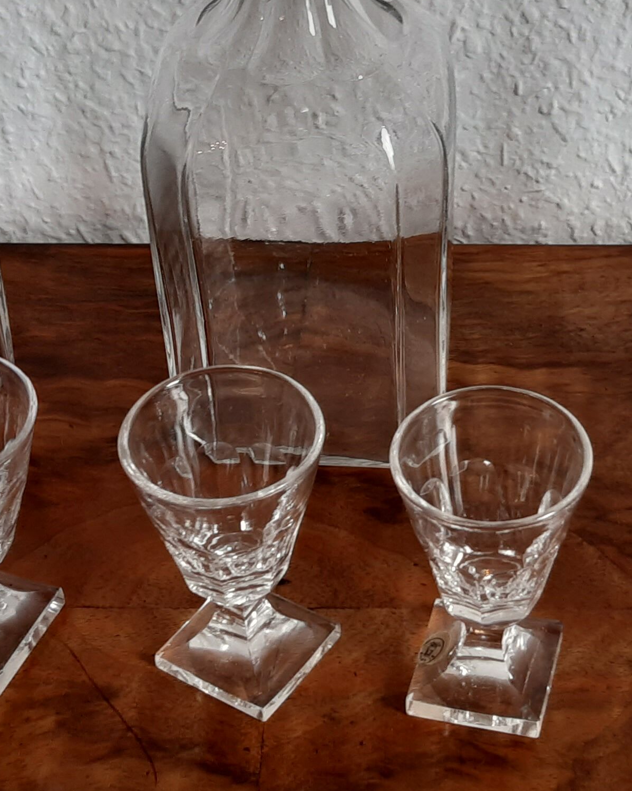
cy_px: 239
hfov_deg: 19.6
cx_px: 380
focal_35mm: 78
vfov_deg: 24.3
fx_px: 1824
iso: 40
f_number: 1.7
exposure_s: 1/50
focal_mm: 3.92
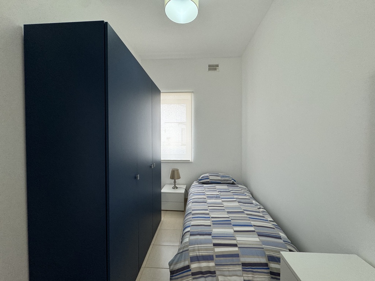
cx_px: 188
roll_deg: -0.3
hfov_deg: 102.1
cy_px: 140
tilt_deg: -2.0
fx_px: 152
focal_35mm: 14
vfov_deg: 85.7
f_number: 2.2
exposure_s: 1/100
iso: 125
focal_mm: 2.22
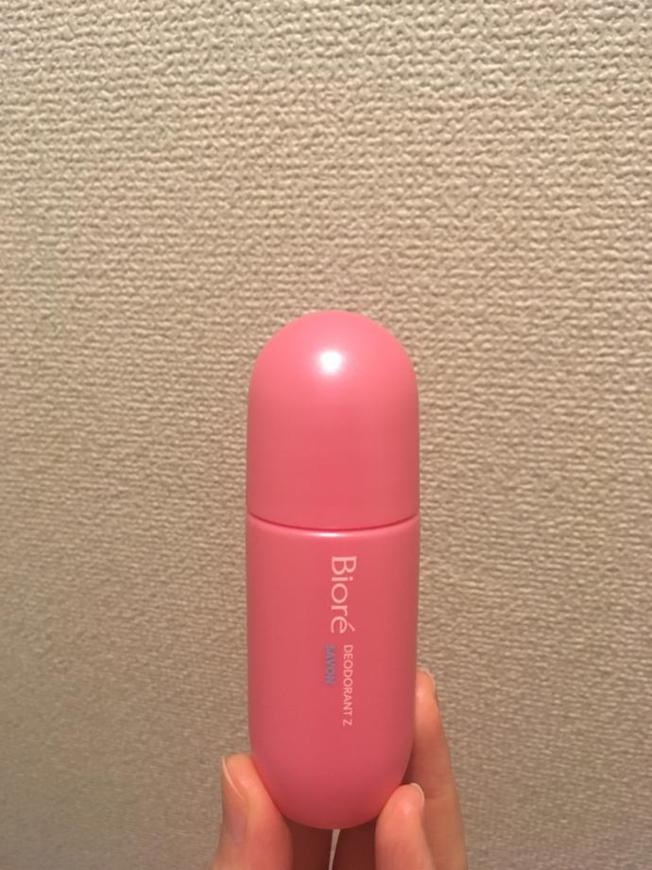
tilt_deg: -28.6
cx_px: 326
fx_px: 728
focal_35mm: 29
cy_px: 435
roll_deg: +3.7
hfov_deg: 48.2
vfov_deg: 61.7
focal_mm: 4.15
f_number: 2.2
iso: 160
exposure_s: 1/33
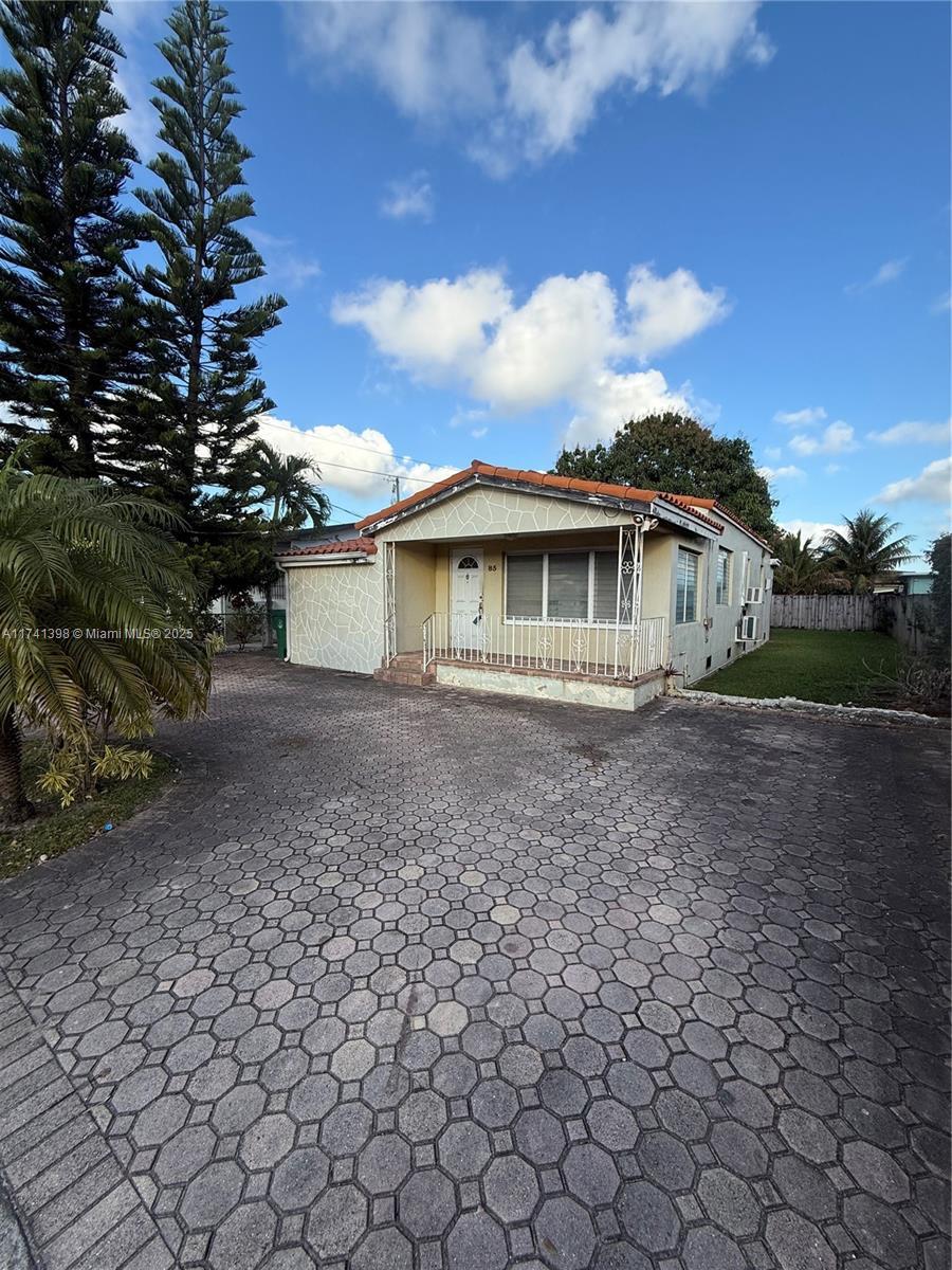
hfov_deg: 85.7
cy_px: 635
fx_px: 513
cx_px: 476
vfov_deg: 102.1
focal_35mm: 14
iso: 50
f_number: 2.2
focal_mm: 2.22
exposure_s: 1/1339
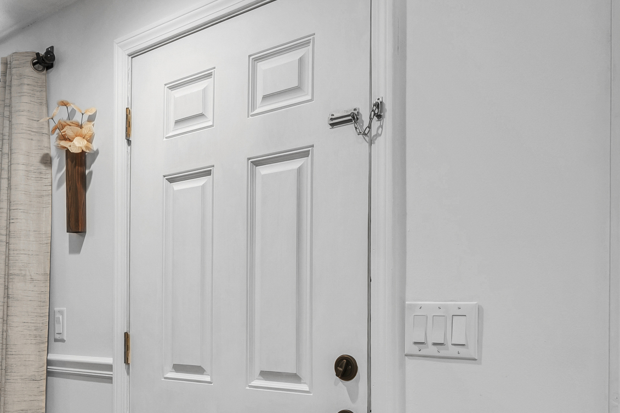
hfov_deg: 50.0
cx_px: 221
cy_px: 314
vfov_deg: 34.3
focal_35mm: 38
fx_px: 654
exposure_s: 1/50
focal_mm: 14
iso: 320
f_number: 7.1
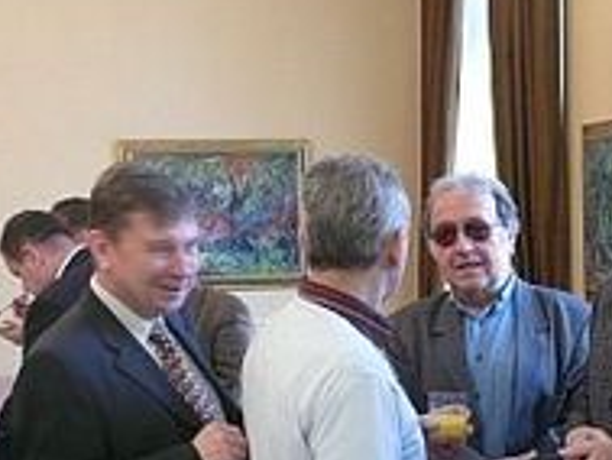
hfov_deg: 25.5
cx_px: 557
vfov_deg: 19.6
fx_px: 1309
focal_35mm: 74
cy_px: 389
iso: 400
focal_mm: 7.4
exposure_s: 1/30
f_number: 2.8
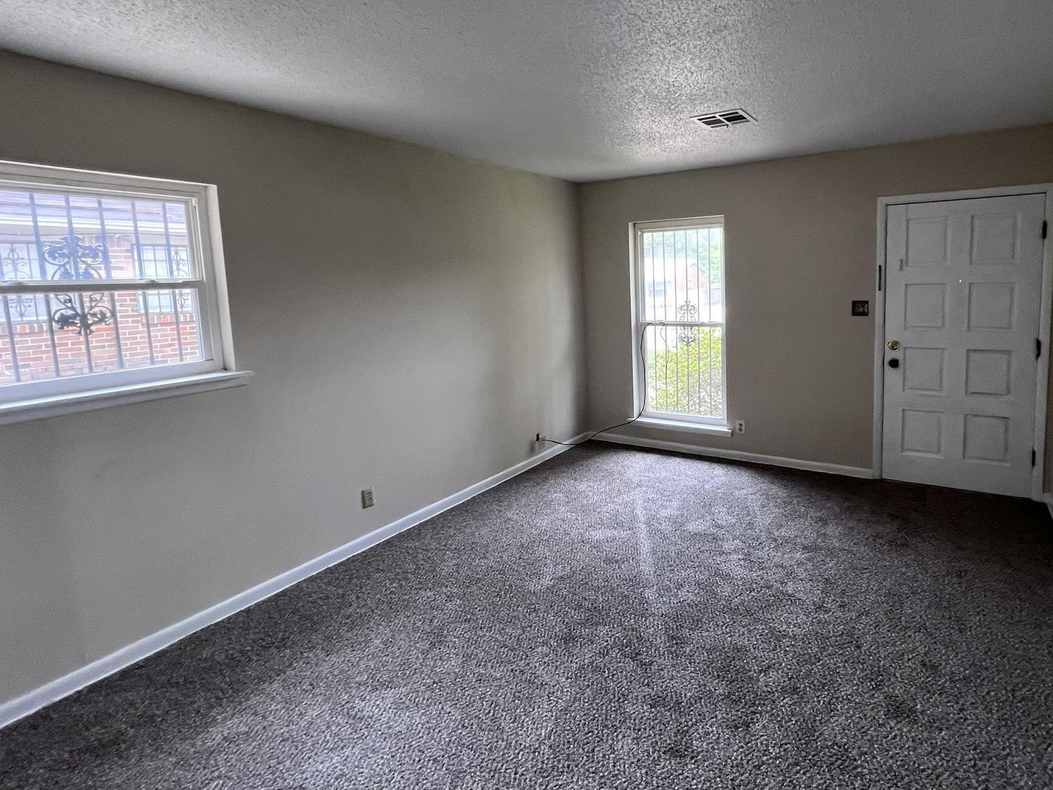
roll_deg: +1.6
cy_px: 339
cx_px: 639
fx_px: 517
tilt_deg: -8.5
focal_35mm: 17
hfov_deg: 89.7
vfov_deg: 74.3
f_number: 1.8
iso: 200
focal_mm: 1.57
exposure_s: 1/60
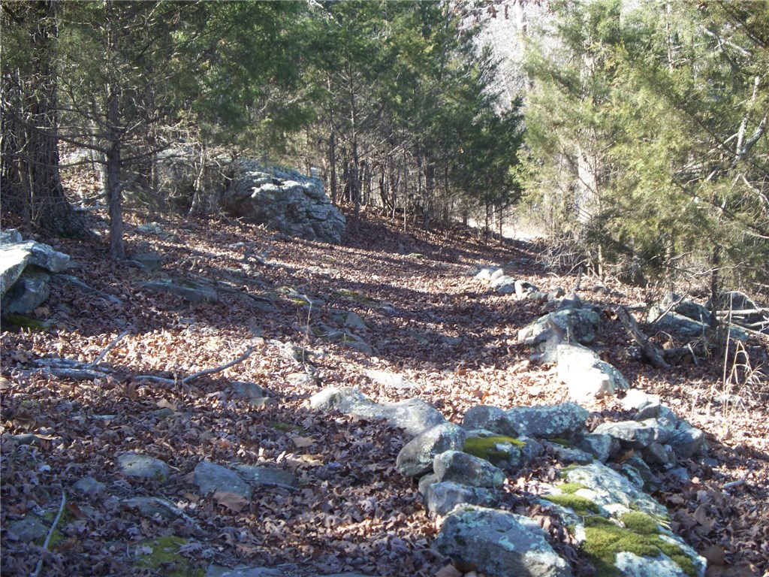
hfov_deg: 31.7
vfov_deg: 24.0
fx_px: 1355
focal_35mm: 61
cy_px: 288
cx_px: 384
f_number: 3.1
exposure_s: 1/100
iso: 64
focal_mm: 12.89
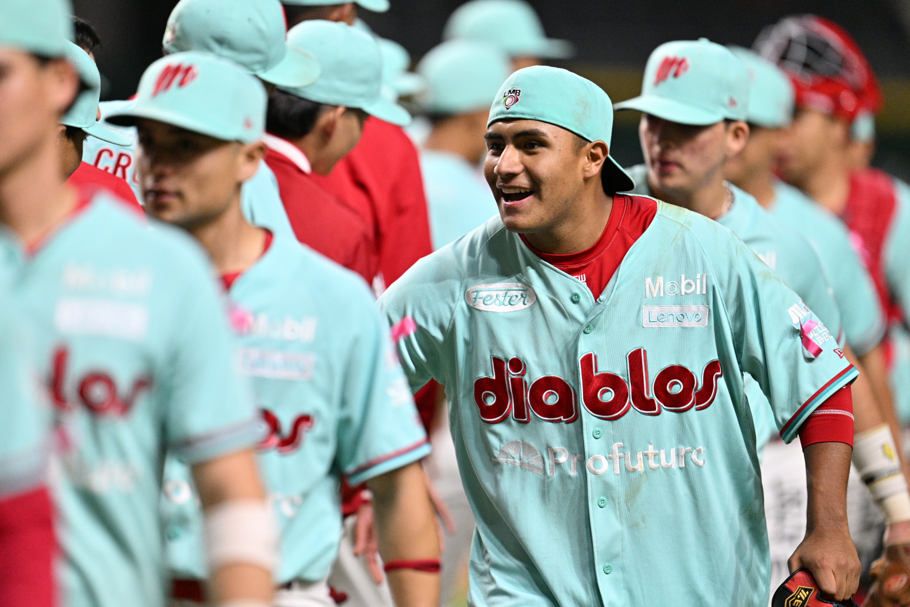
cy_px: 304
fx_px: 10110
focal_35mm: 400
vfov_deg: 3.4
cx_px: 455
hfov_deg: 5.2
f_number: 2.8
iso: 3200
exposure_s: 1/1250
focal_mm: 400
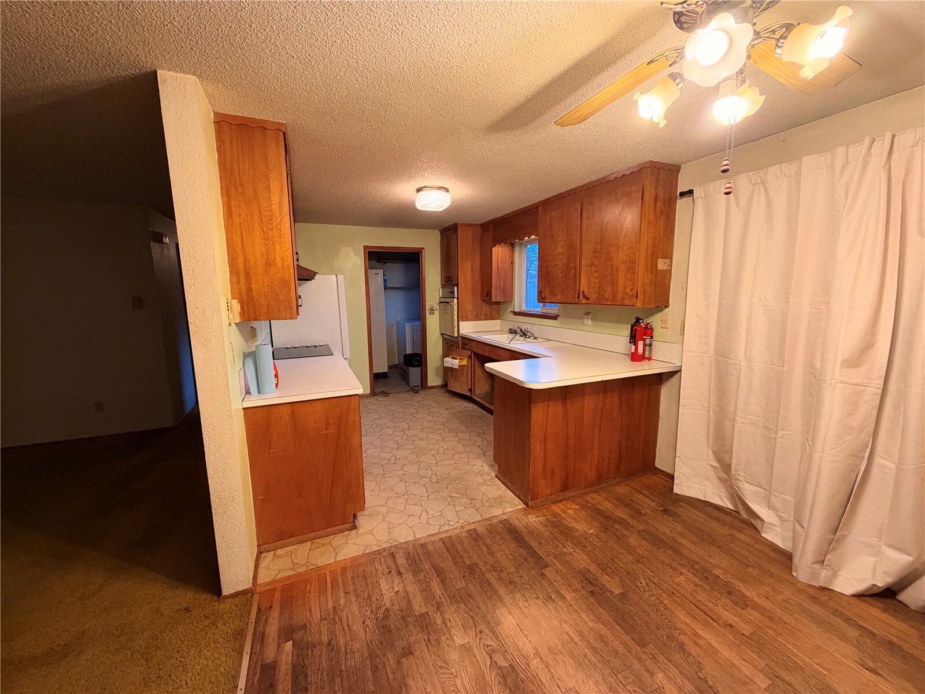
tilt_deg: -8.1
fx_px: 374
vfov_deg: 85.7
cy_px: 347
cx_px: 462
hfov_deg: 102.1
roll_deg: +1.3
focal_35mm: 14
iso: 400
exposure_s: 1/60
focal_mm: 2.22
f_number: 2.2
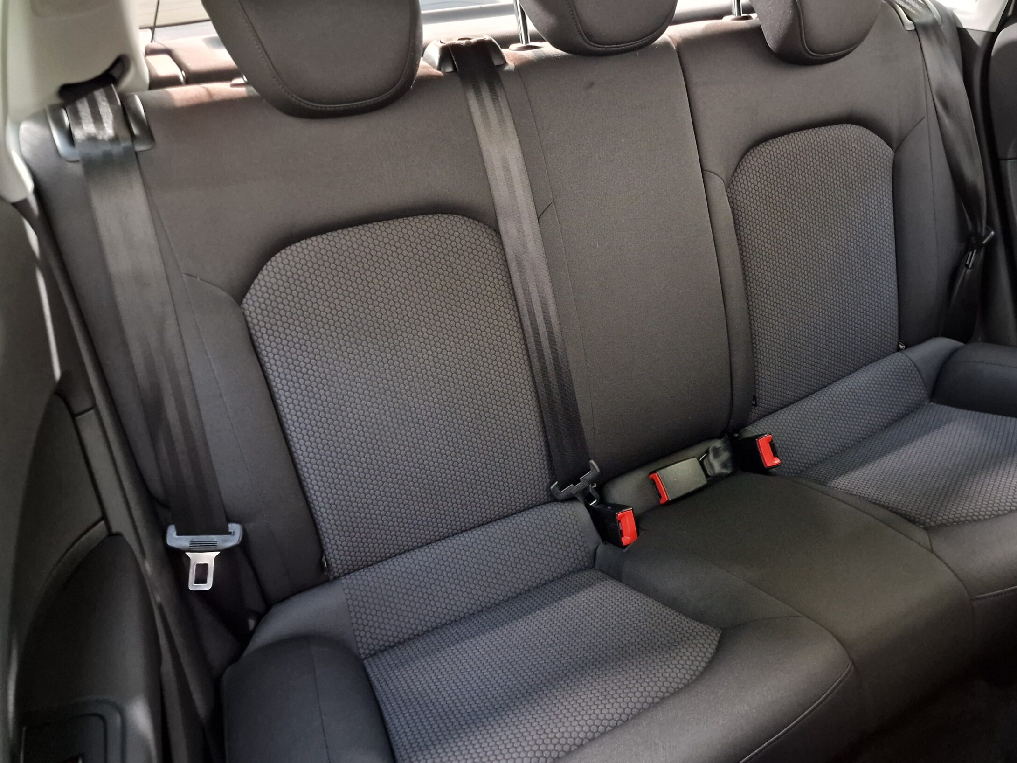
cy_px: 372
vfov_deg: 51.4
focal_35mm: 27
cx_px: 583
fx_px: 793
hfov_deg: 65.0
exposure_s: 1/10
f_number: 1.8
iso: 800
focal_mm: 6.4
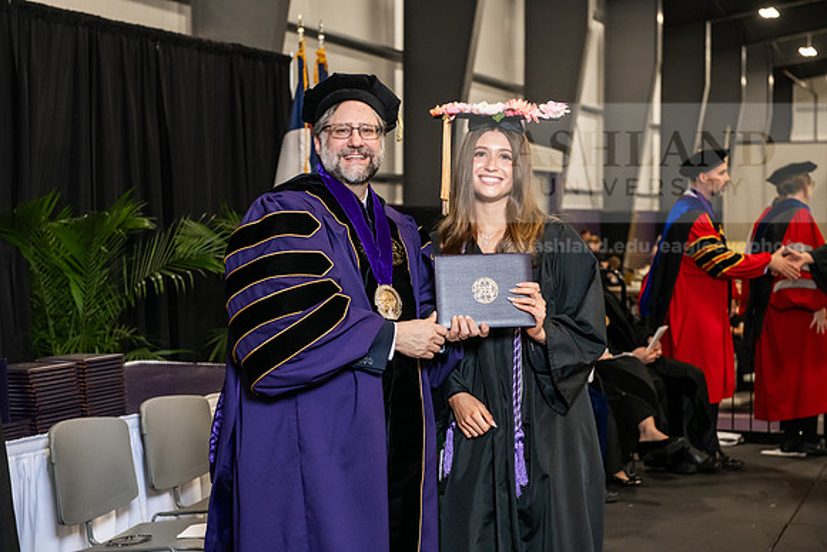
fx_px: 1608
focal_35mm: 70
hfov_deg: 28.8
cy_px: 276
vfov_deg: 19.5
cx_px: 414
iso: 2500
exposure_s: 1/200
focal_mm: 70
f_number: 5
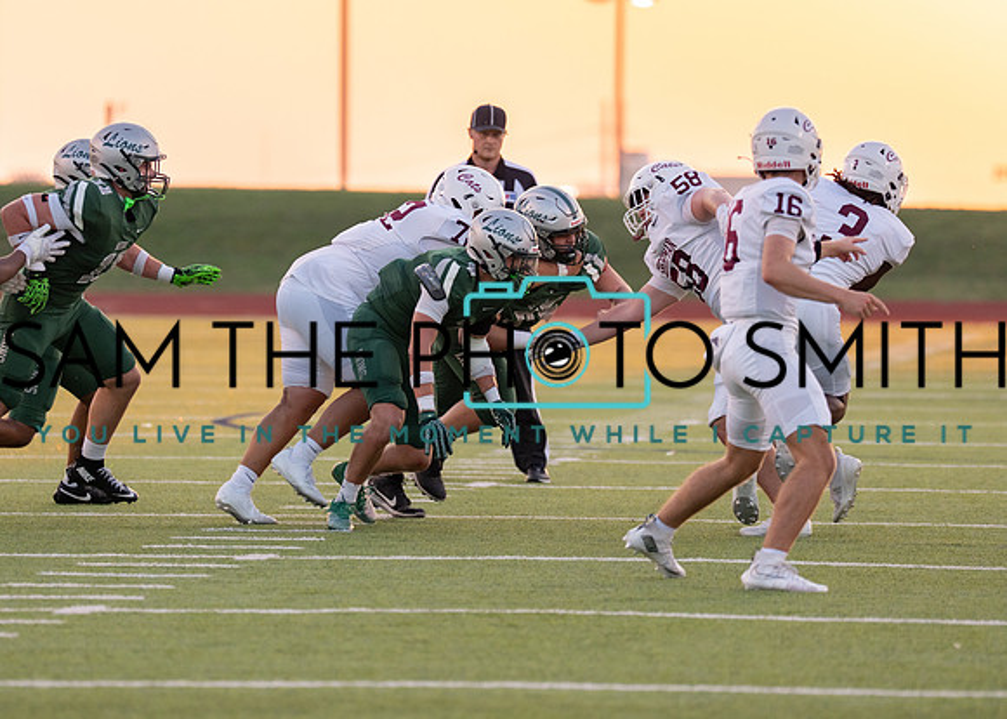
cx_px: 458
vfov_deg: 4.5
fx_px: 9126
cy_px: 333
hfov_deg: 6.3
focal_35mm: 319
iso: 500
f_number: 2.8
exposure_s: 1/1250
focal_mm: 200
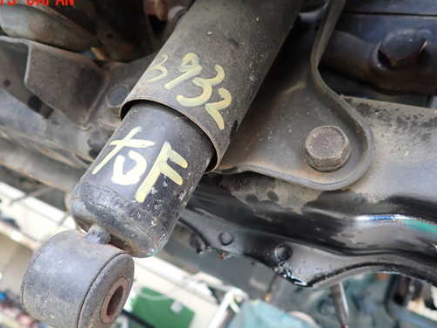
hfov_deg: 59.5
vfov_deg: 46.7
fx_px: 379
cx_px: 177
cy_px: 185
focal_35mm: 30
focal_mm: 4.5
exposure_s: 1/125
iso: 160
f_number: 2
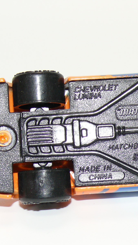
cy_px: 122
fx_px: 1060
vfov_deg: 13.2
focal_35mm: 163
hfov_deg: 7.4
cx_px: 131
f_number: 4
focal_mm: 14.2
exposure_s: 1/30
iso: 100
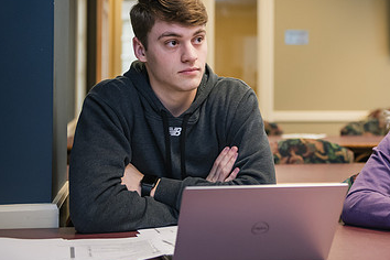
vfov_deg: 16.6
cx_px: 297
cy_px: 73
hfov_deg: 24.5
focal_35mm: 82
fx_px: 888
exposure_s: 1/200
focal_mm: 50
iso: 1250
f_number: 2.8
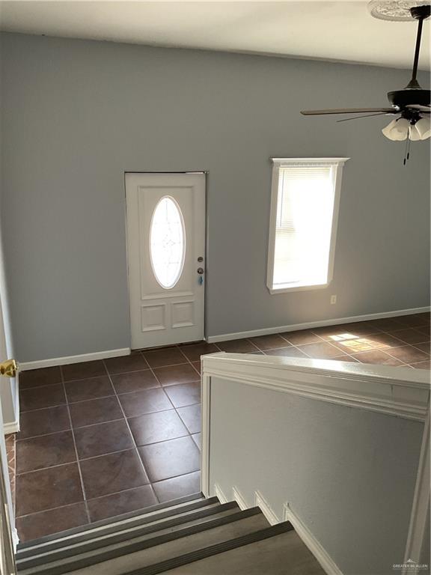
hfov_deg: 48.2
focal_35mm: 29
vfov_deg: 61.7
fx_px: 481
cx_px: 216
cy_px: 288
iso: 100
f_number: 1.8
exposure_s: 1/50
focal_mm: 3
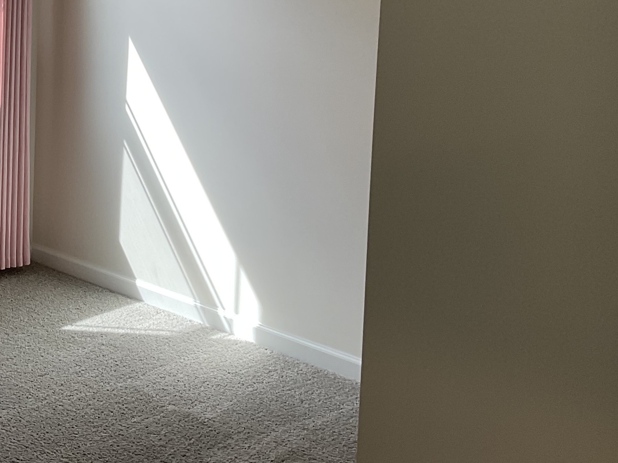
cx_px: 55
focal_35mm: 65
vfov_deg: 21.8
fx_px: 1160
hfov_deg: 28.6
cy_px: 3
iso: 25
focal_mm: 3
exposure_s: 1/120
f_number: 1.8
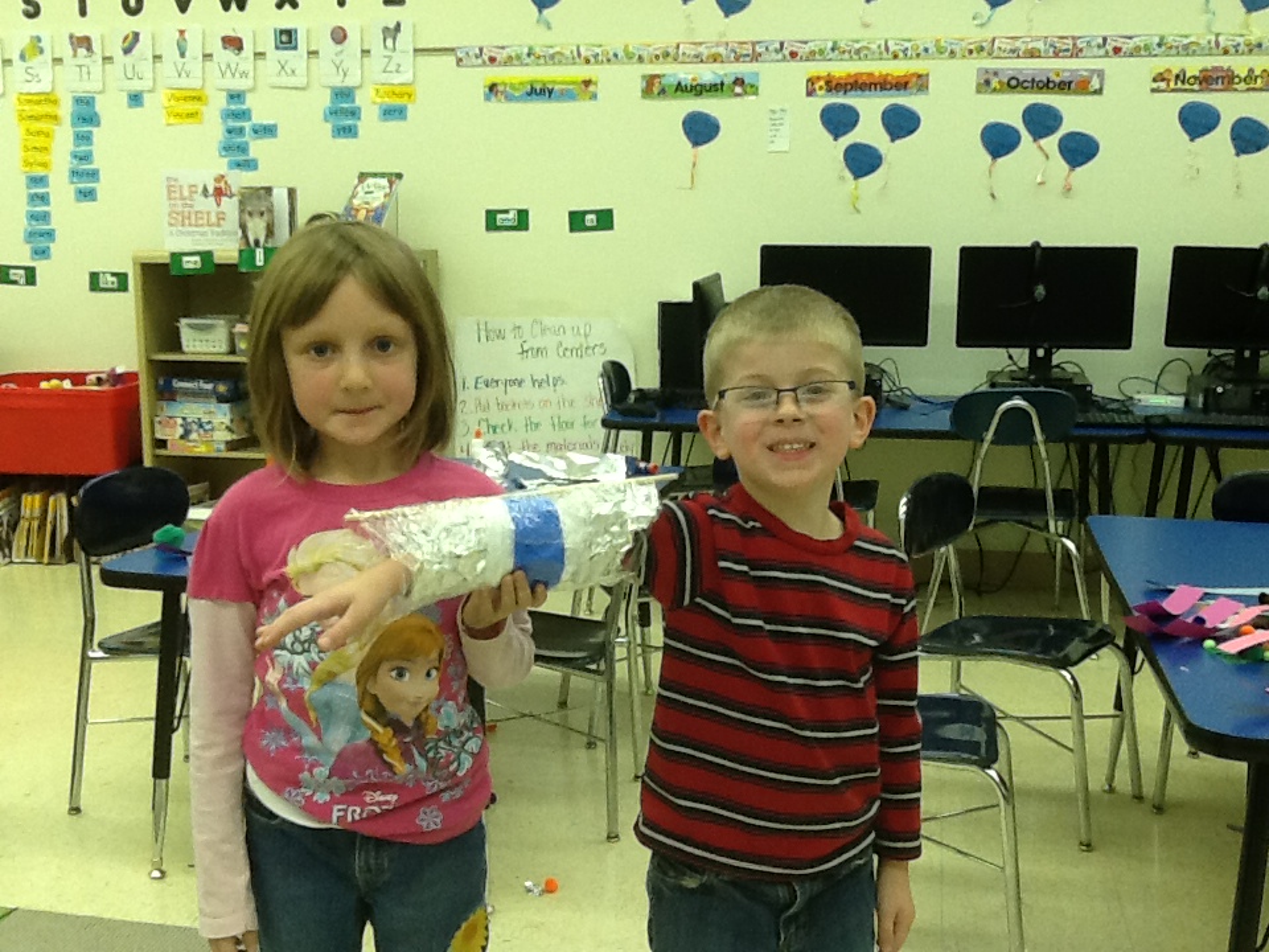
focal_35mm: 44
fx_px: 1613
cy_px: 476
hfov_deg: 42.9
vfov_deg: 32.9
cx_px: 634
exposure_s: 1/30
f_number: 2.4
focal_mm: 2.03
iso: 80
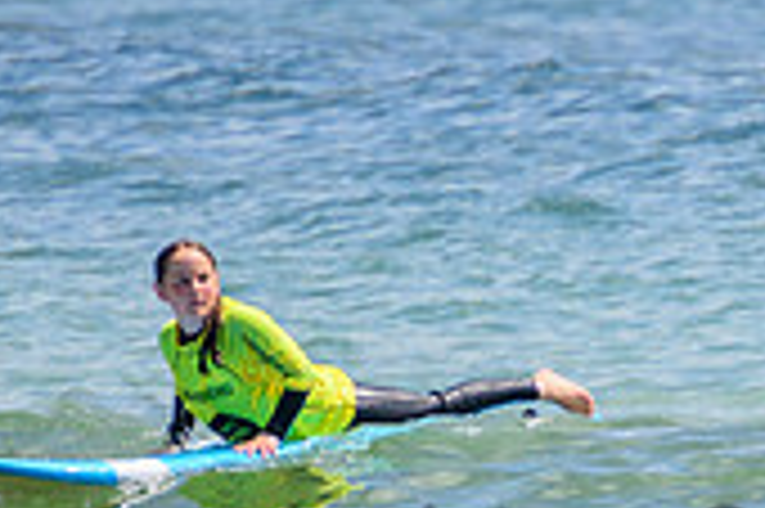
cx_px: 857
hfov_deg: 1.1
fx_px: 39826
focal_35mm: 1876
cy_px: 320
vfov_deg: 0.7
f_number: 5.6
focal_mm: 400
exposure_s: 1/2000
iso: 220
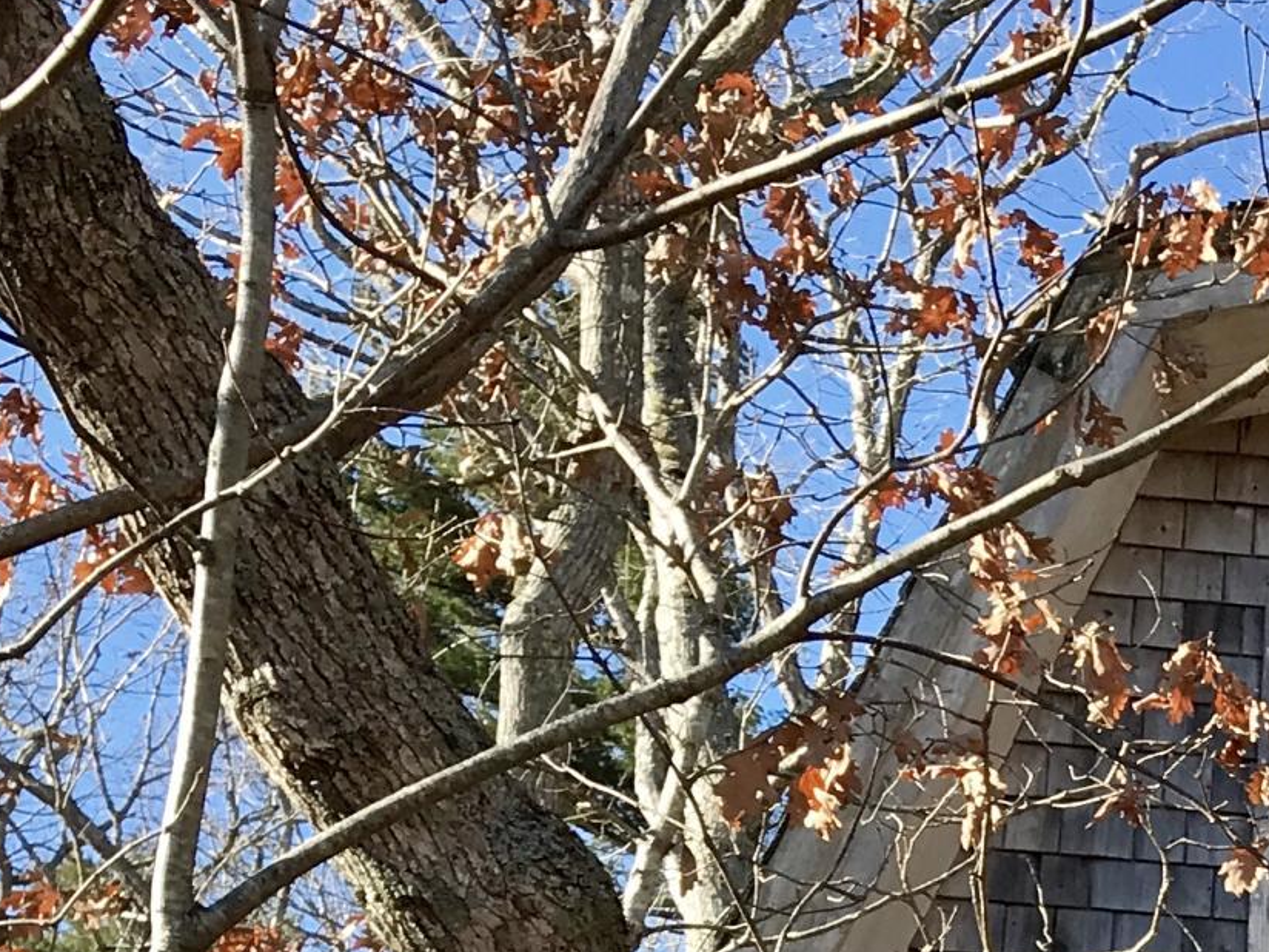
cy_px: 1593
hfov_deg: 17.5
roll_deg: -0.7
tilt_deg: +17.1
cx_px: 1843
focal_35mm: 102
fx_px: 3739
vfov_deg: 13.3
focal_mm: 3.99
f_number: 1.8
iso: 20
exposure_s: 1/684
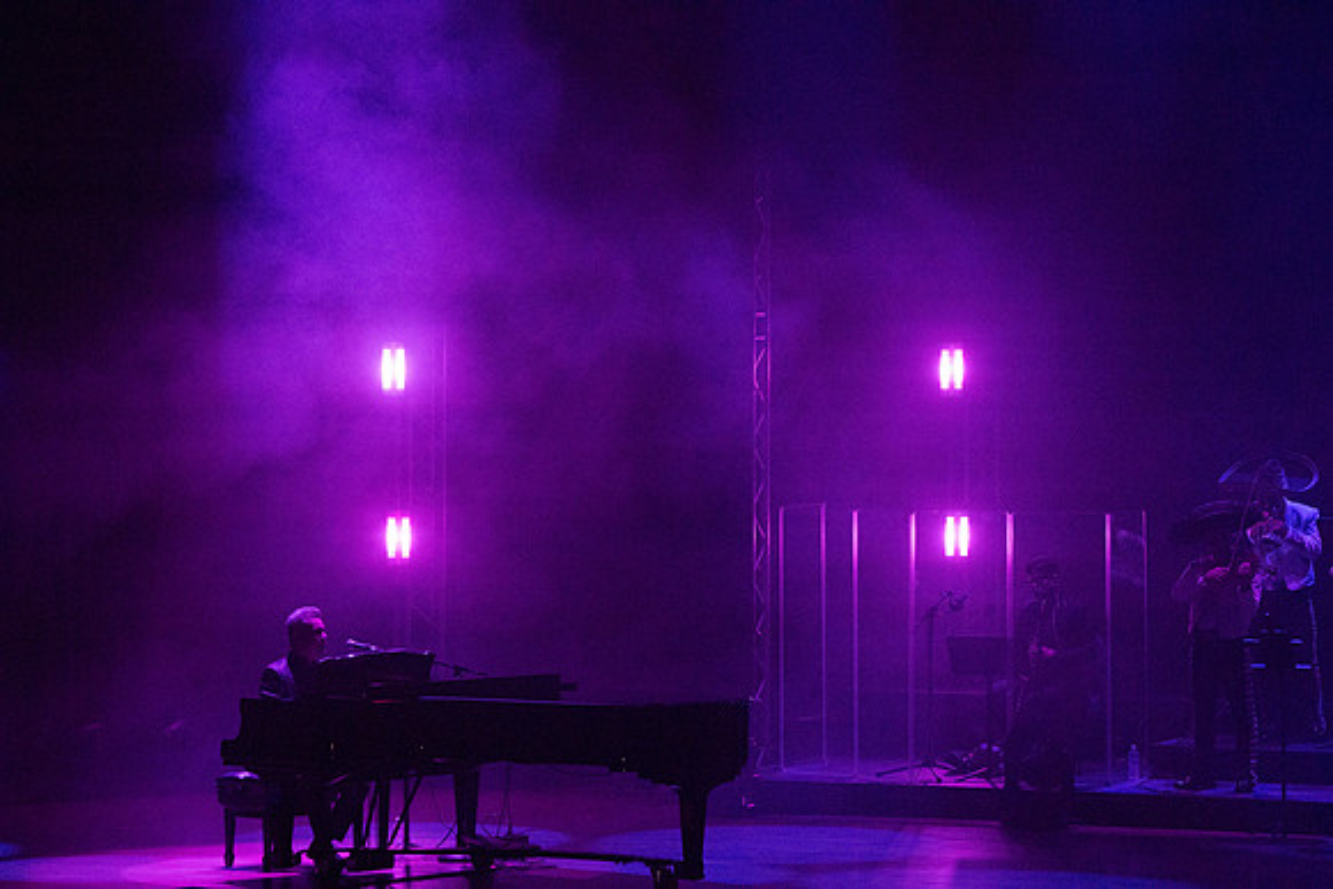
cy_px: 444
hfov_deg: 12.8
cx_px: 666
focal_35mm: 160
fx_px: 5926
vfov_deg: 8.6
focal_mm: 160
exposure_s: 1/320
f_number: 10
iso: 16000
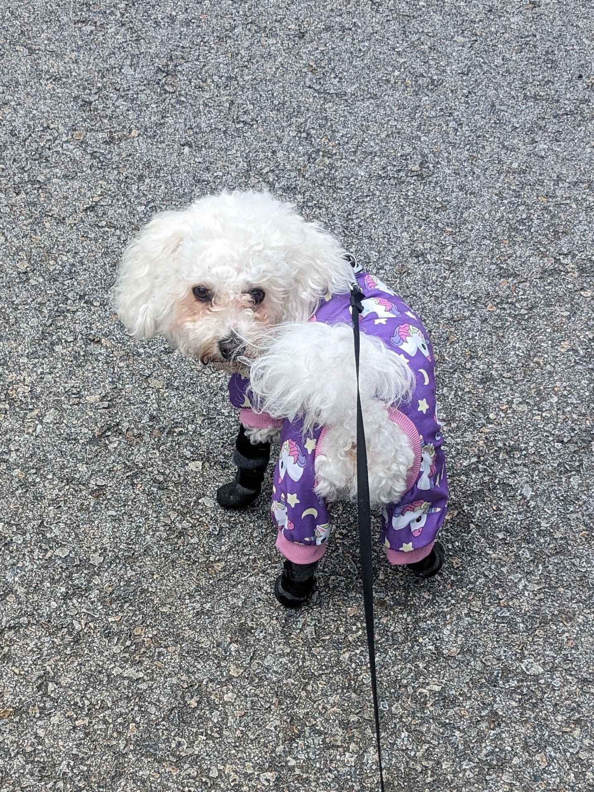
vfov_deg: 65.3
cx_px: 297
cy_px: 396
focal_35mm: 27
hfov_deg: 51.3
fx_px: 618
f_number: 1.73
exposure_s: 1/2336
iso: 43
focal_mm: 4.38
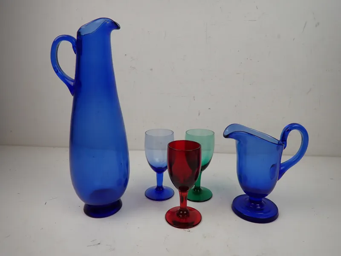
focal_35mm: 19
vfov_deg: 68.7
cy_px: 128
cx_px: 170
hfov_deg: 84.7
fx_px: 187
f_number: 2
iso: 100
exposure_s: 1/200
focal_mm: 3.33
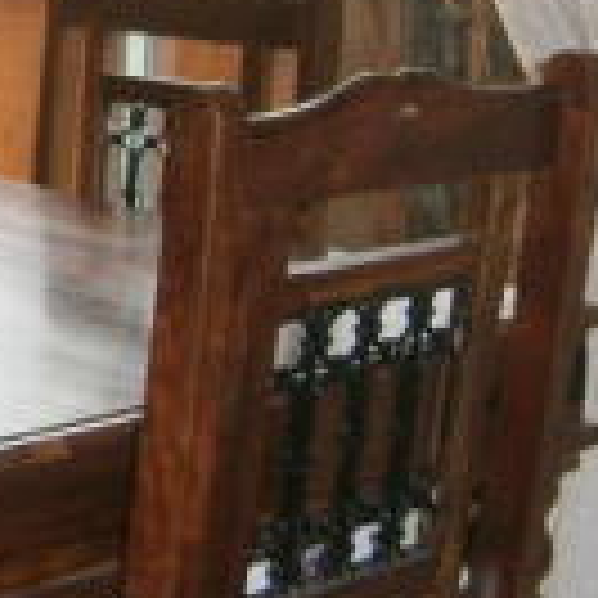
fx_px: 1974
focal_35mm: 101
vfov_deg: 16.8
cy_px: -20
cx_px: -160
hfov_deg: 16.4
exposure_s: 1/30
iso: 125
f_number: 2.8
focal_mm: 4.7
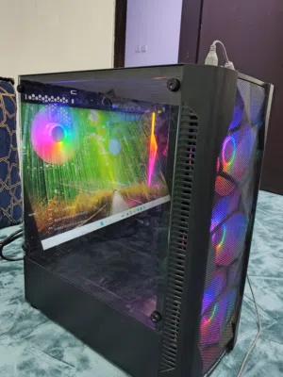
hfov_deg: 58.9
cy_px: 188
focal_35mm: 23
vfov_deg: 73.9
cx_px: 142
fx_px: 251
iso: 1435
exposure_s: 1/33.3
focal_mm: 4.09
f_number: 1.6
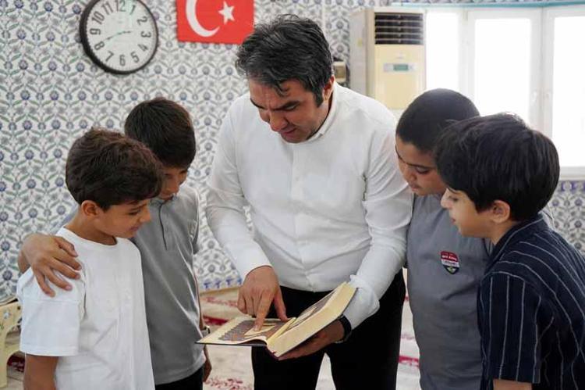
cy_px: 195
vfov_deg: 34.2
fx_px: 633
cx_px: 292
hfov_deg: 49.6
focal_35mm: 39
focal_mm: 39
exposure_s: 1/160
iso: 3200
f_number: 4
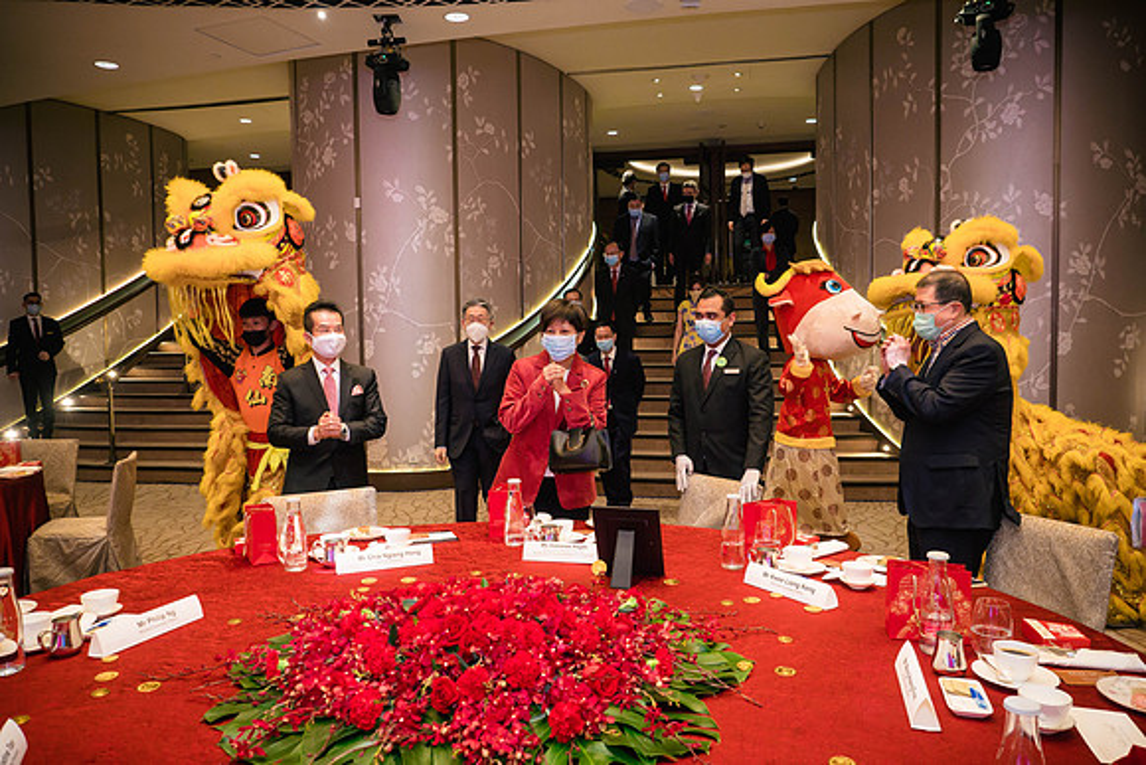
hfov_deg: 71.6
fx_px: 795
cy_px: 382
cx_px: 573
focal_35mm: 25
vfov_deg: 51.4
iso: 1000
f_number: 2.8
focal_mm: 12
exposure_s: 1/160
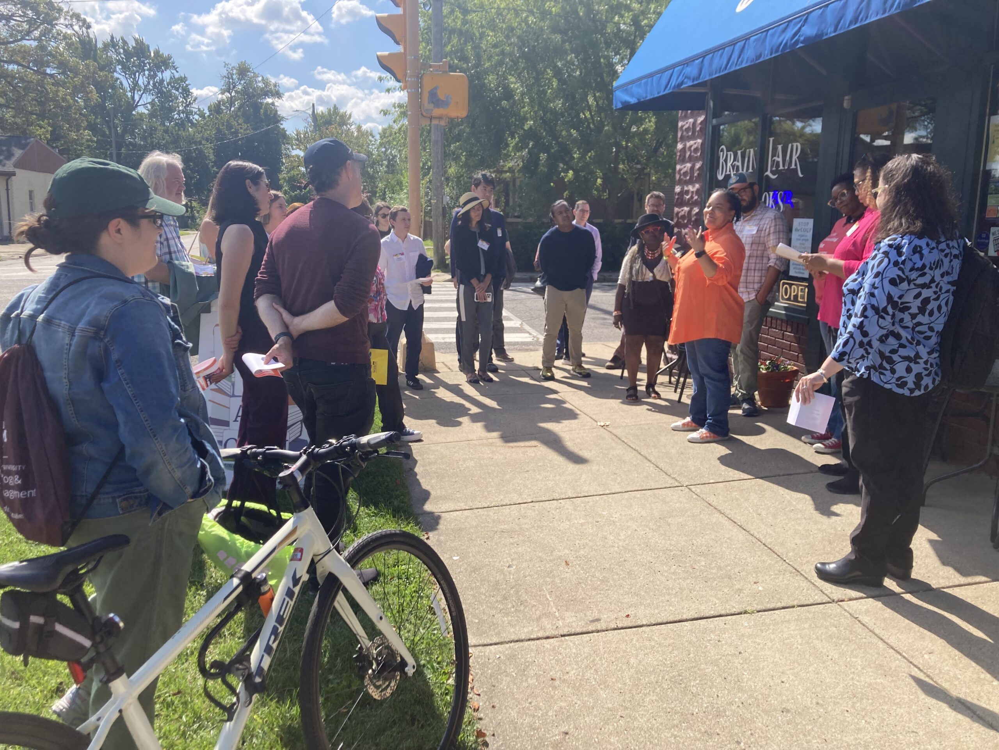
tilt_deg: -10.4
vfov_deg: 49.7
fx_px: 808
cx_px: 500
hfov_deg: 63.4
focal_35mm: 28
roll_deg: -0.8
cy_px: 375
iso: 20
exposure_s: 1/1389
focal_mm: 3.99
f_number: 1.8
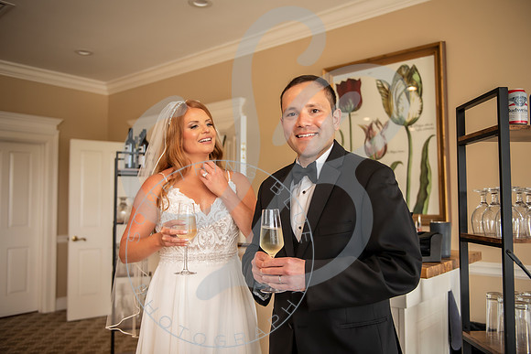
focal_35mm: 32
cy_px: 177
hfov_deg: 58.7
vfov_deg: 41.1
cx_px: 266
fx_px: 472
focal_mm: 32
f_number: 2.8
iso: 400
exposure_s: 1/160
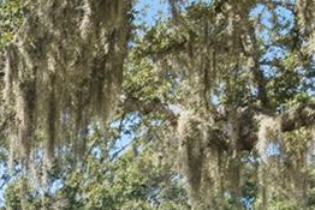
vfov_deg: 10.3
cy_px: 500
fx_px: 1016
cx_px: -474
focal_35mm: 116
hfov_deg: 12.8
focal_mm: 19
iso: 100
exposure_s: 1/15
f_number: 18
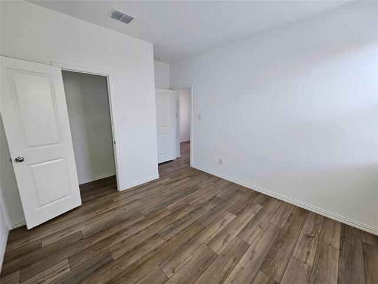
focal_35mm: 13
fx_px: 142
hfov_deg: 106.2
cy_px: 142
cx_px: 189
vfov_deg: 89.9
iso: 125
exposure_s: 1/77
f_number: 2.2
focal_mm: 2.2
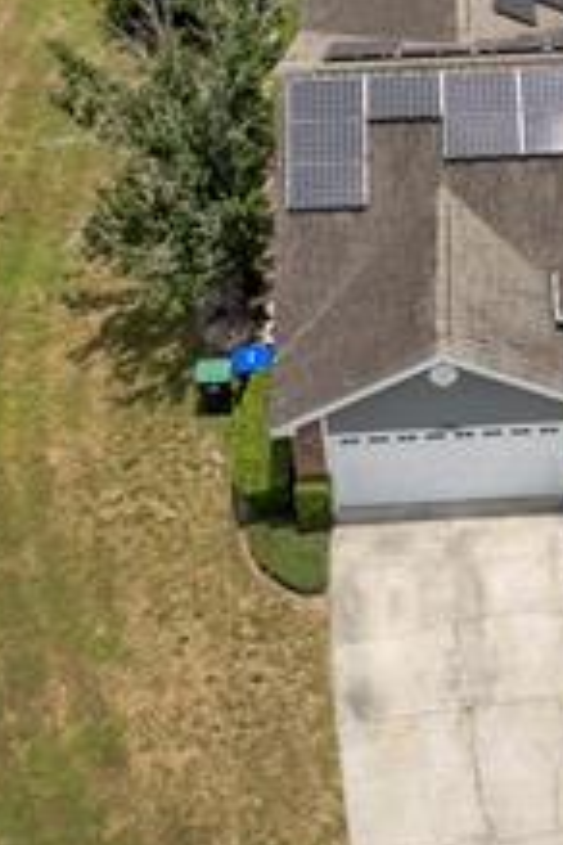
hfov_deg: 12.9
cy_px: -17
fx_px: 2416
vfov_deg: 19.2
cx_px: 683
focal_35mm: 103
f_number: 2.8
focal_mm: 8.38
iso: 110
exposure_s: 1/500
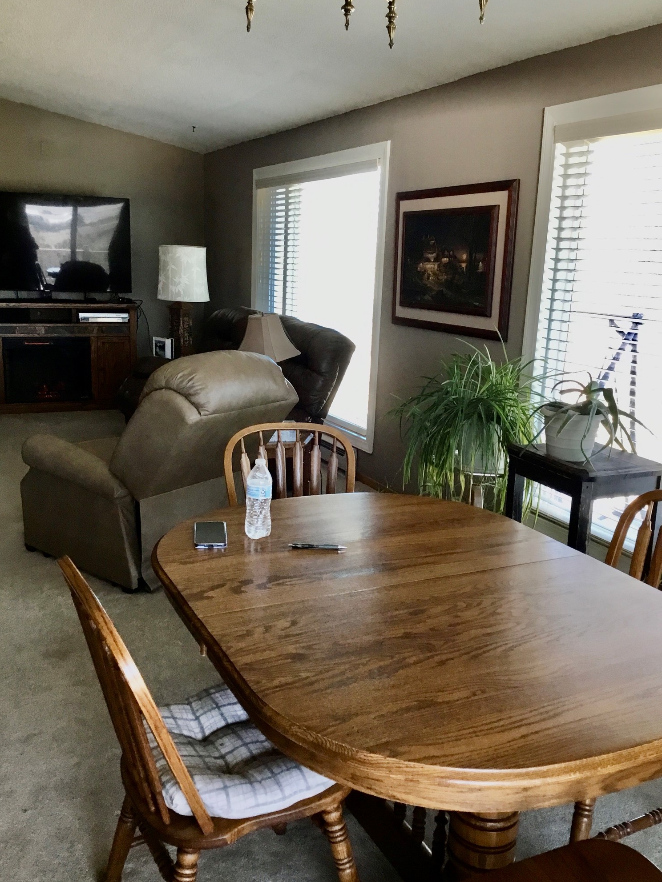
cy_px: 433
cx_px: 329
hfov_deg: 44.2
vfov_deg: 56.8
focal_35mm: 32
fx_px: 816
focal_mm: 3.3
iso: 40
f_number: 2.4
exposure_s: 1/30
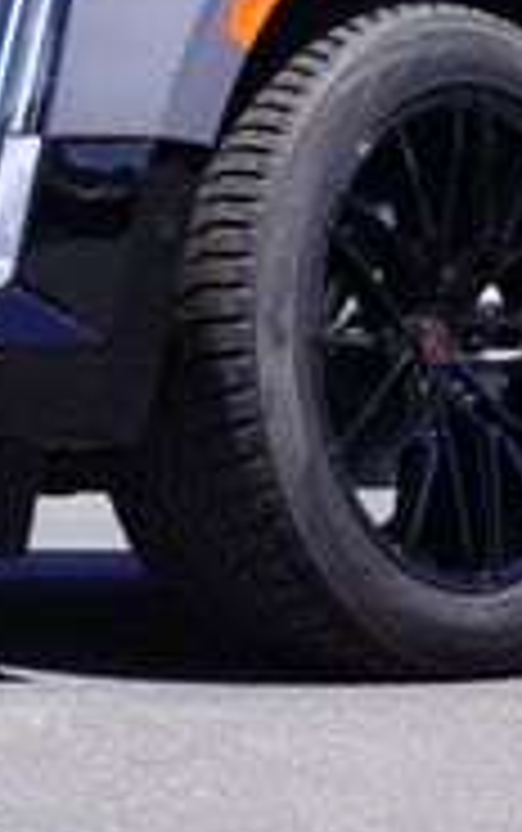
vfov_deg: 16.8
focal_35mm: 122
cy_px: 31
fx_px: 2765
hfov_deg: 10.8
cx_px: 328
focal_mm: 23
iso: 100
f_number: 8
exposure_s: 1/125
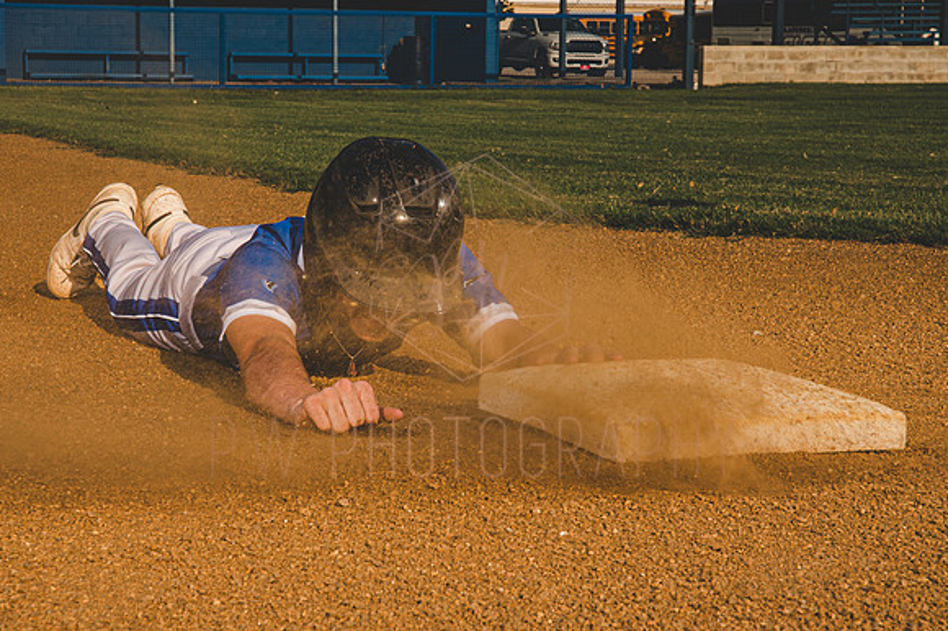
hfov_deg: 21.0
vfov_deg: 14.1
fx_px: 2557
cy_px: 291
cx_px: 410
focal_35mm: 97
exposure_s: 1/200
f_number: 16
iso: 100
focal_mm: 70
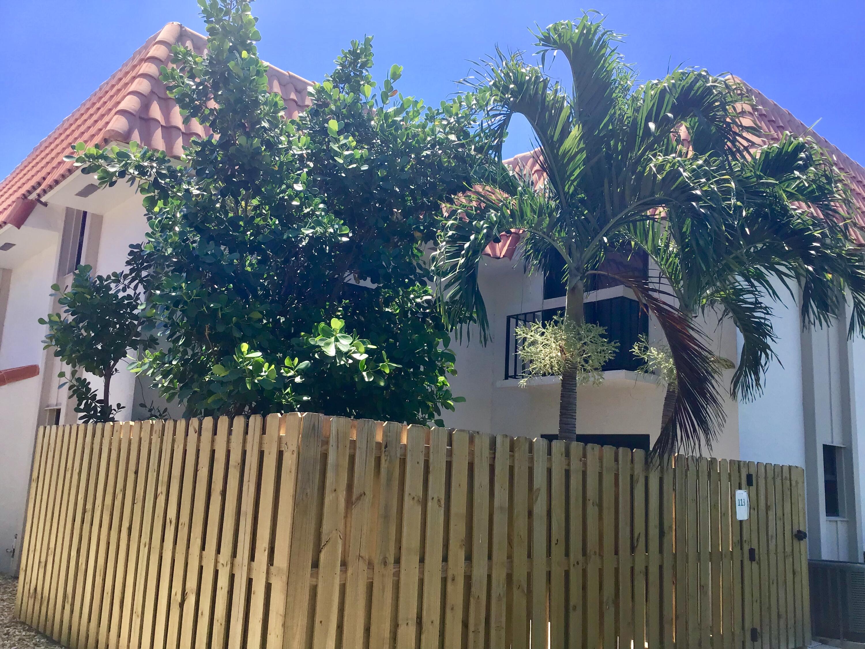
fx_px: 775
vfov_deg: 45.4
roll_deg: -2.2
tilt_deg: +11.2
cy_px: 324
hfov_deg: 58.4
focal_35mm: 31
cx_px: 432
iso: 25
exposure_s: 1/668
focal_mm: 3.3
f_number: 2.4
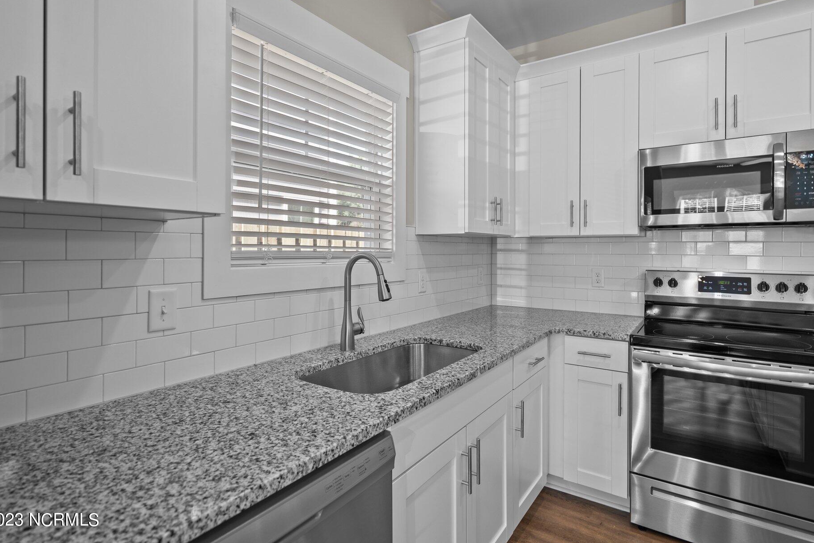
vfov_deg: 67.2
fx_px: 407
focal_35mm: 18
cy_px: 242
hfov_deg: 89.9
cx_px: 429
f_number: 4
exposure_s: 1/13
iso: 320
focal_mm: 16
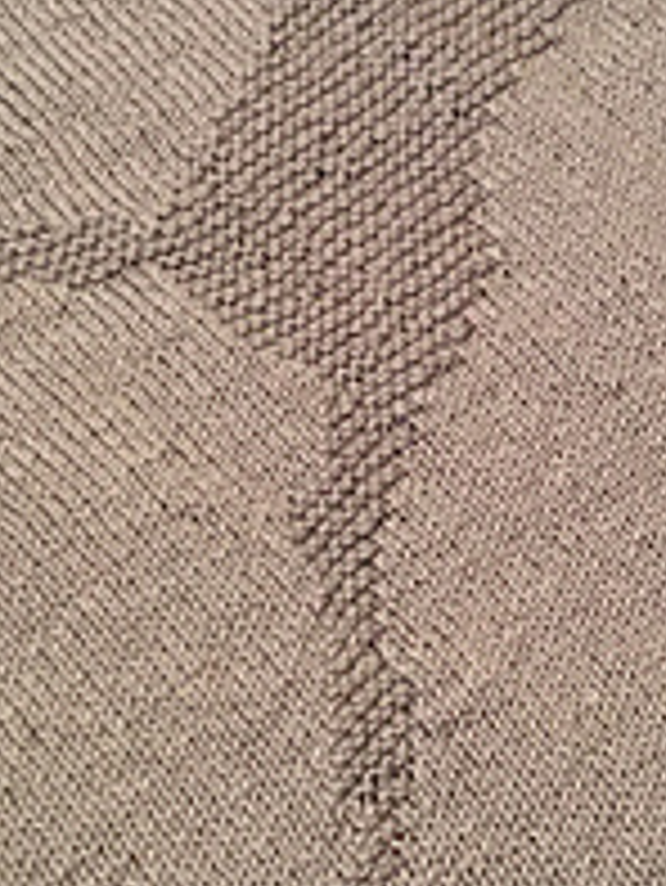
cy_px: 387
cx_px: 522
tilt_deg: -59.9
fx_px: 2409
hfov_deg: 15.6
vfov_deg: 20.8
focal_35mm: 94
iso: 250
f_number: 2.2
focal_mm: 4.15
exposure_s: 1/17
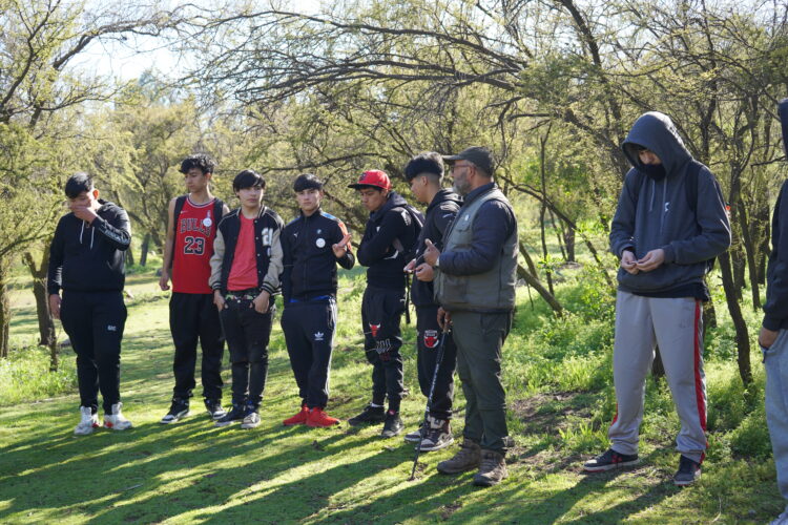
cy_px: 262
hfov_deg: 41.9
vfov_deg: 28.6
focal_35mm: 47
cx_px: 394
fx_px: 1029
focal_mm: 47
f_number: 4.5
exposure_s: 1/160
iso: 125
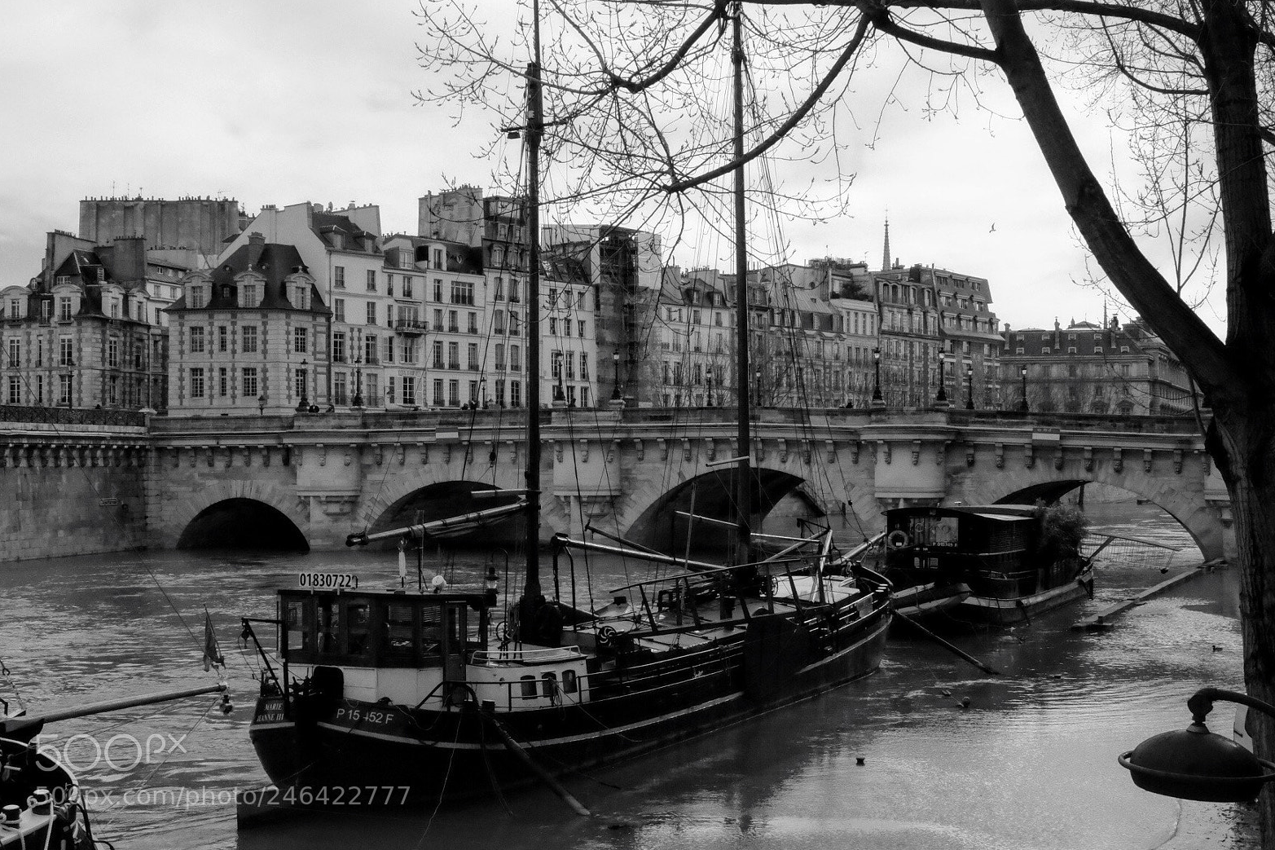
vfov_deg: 29.9
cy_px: 425
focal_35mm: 45
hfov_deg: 43.6
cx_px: 636
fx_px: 1593
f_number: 16
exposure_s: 1/850
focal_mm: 29.5
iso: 3200
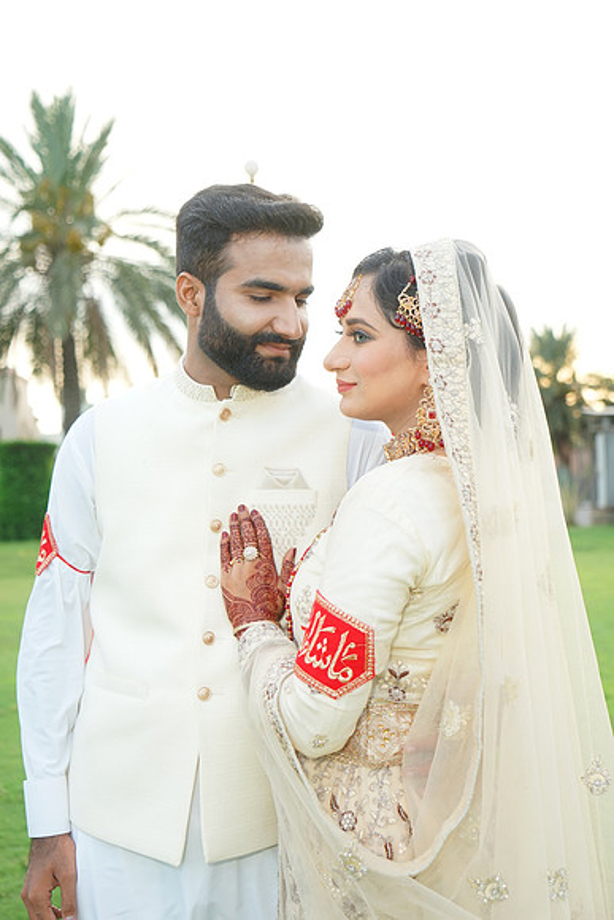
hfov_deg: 29.9
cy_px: 460
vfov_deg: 43.6
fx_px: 1150
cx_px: 307
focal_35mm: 45
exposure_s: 1/200
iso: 320
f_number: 4
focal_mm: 45
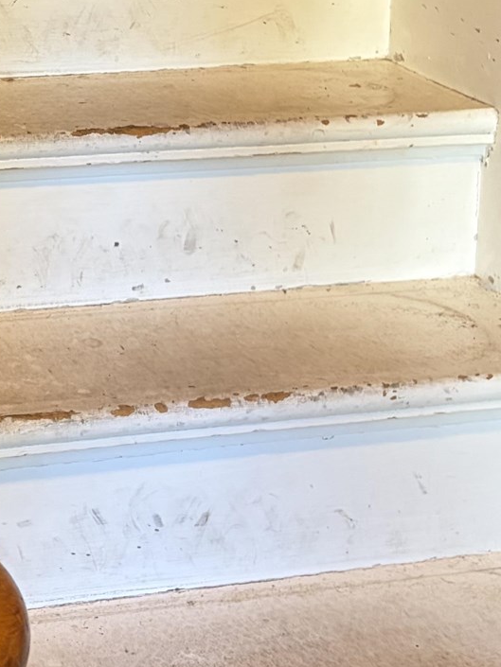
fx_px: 1640
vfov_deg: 22.4
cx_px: 1
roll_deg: -1.2
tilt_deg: -10.2
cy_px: 56
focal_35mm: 85
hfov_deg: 17.0
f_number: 1.6
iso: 200
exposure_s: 1/60
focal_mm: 5.96
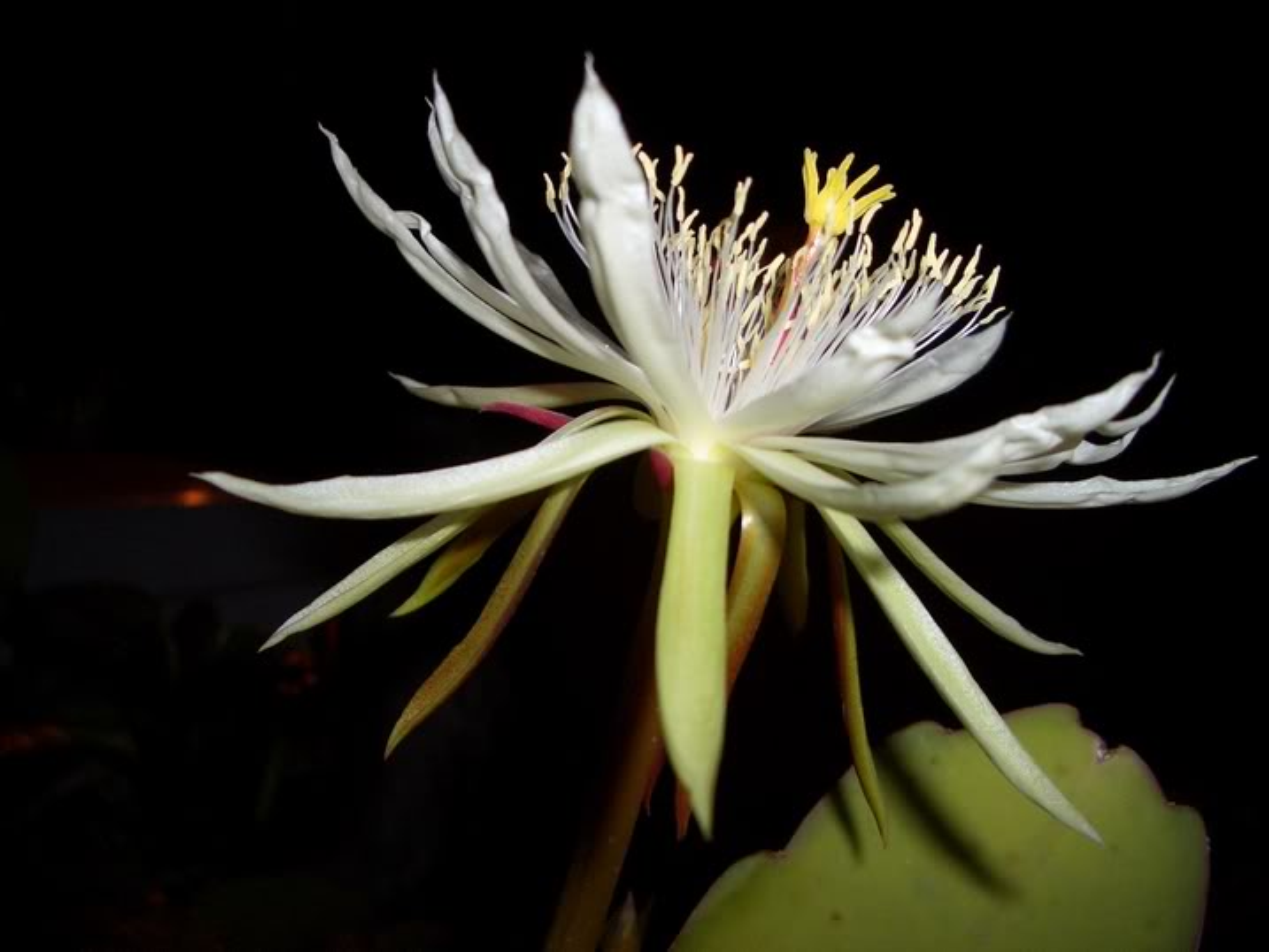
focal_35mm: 35
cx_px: 634
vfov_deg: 40.7
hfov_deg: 52.6
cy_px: 476
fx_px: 1283
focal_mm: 5.8
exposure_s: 1/60
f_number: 2.6
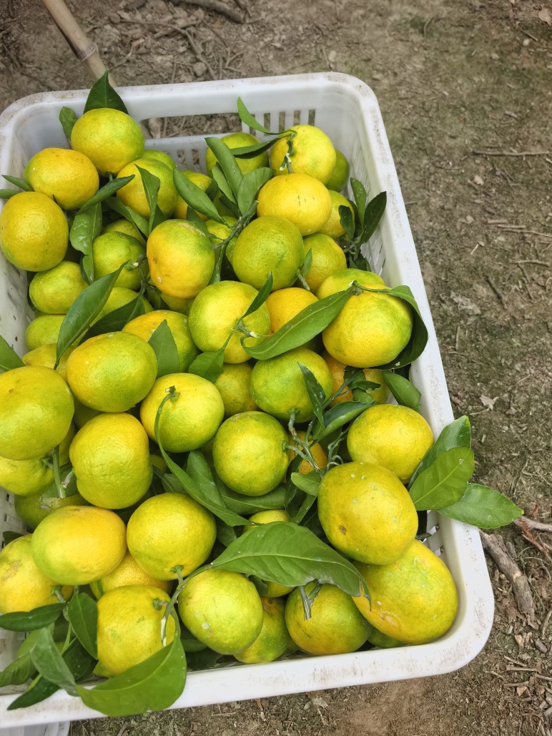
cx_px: 272
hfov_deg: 49.8
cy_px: 357
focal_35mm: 28
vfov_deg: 63.4
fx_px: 595
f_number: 2
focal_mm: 5.75
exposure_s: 1/1000
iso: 100
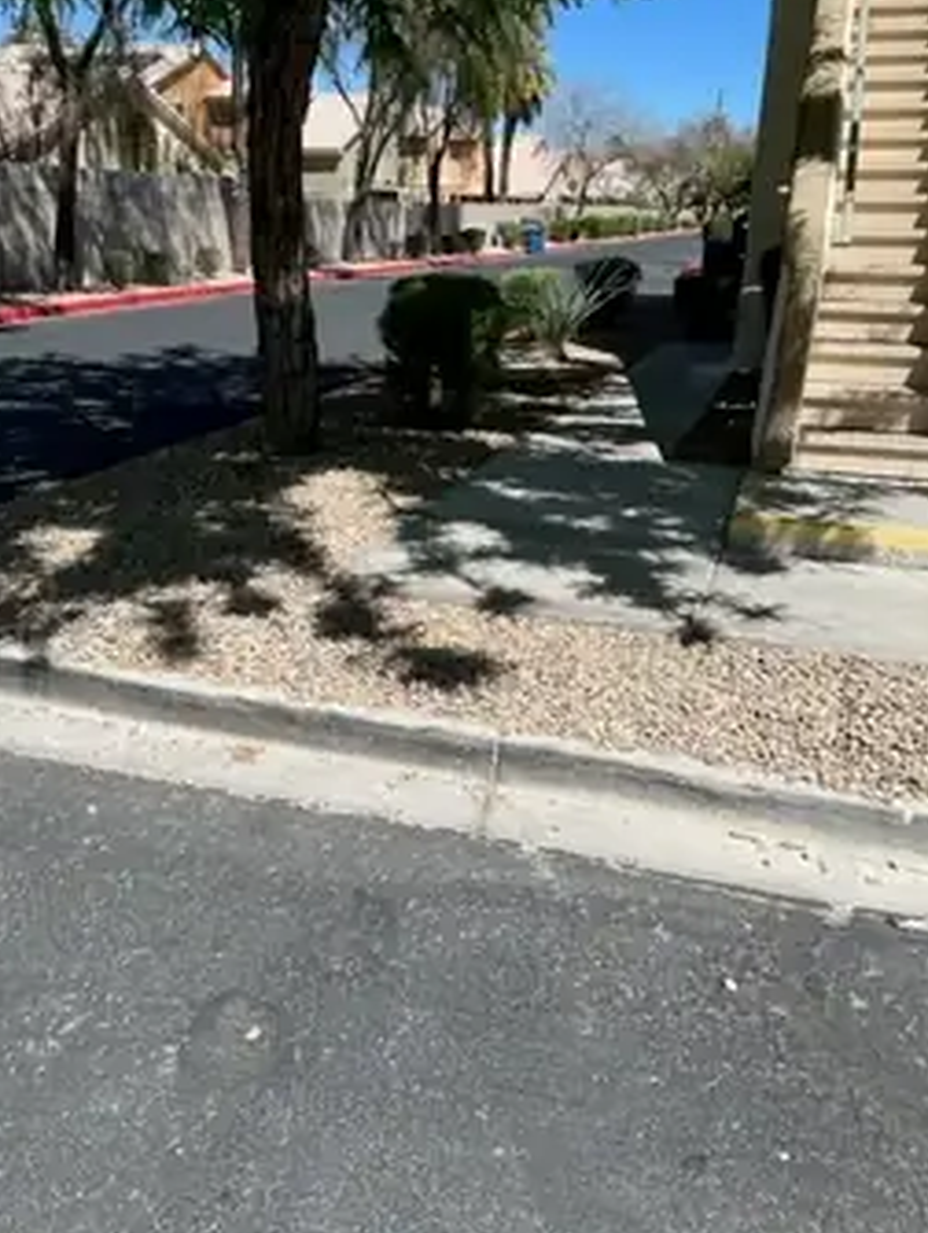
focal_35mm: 31
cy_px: 574
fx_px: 1106
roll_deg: +0.4
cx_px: 464
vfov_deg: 58.2
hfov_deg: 45.5
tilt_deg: -16.3
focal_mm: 5.7
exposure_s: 1/4630
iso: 50
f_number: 1.5
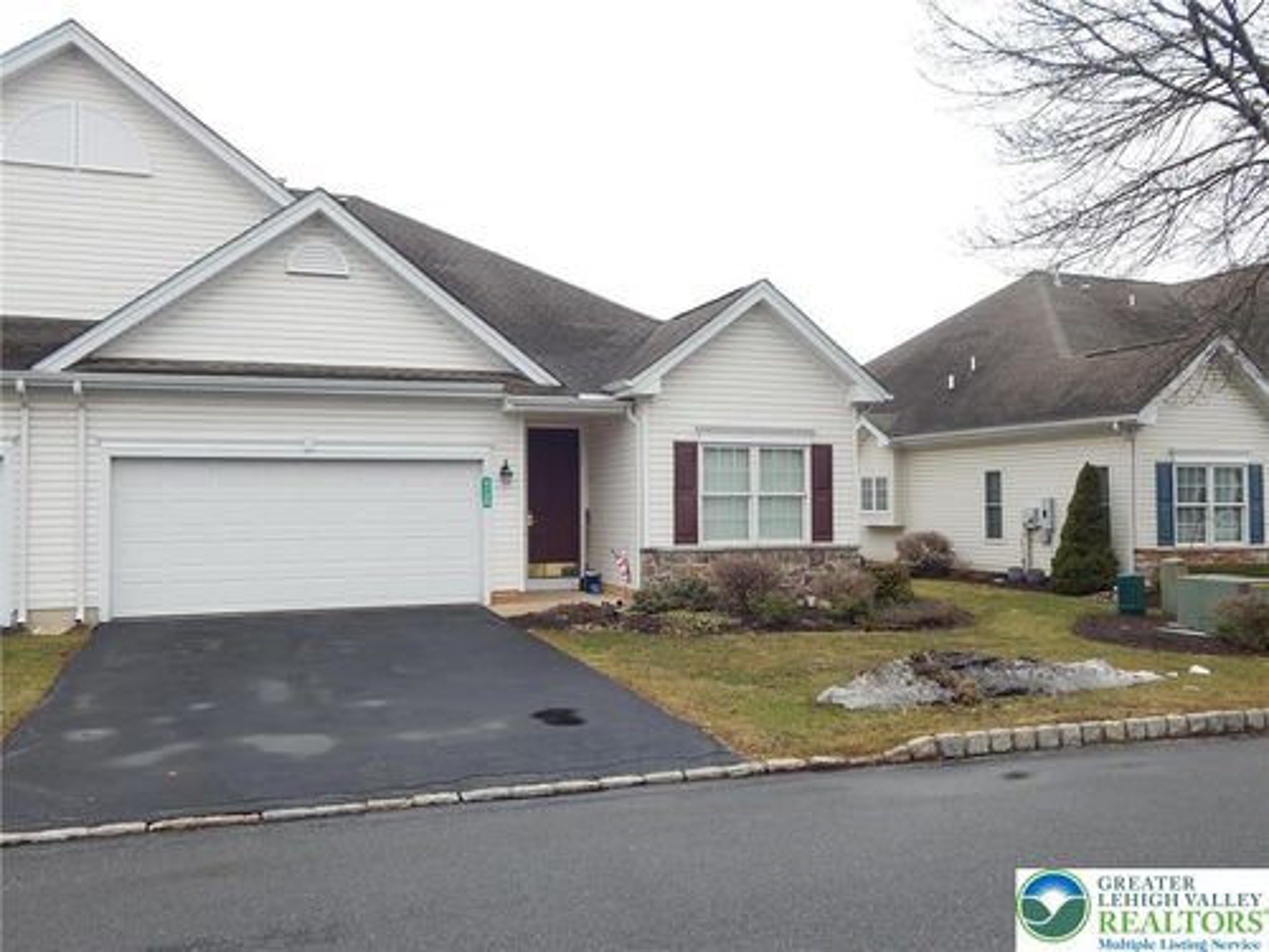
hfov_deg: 63.4
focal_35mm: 28
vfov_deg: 49.7
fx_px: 1026
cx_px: 634
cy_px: 476
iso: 125
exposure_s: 1/200
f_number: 3.2
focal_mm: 5.1
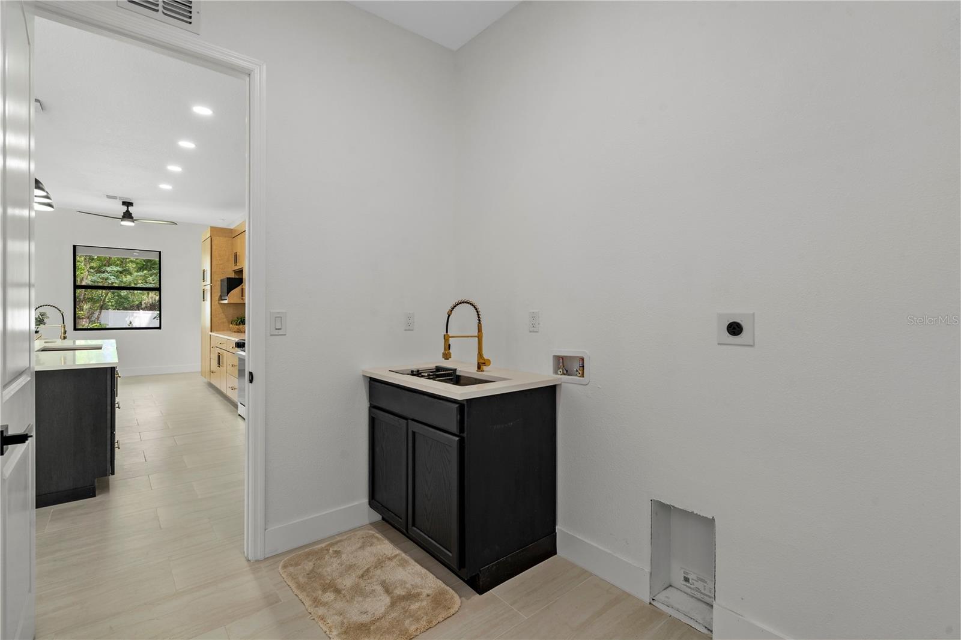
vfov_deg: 73.7
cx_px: 480
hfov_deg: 96.7
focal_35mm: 16
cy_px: 320
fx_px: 427
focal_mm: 16
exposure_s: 1/2.5
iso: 320
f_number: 9
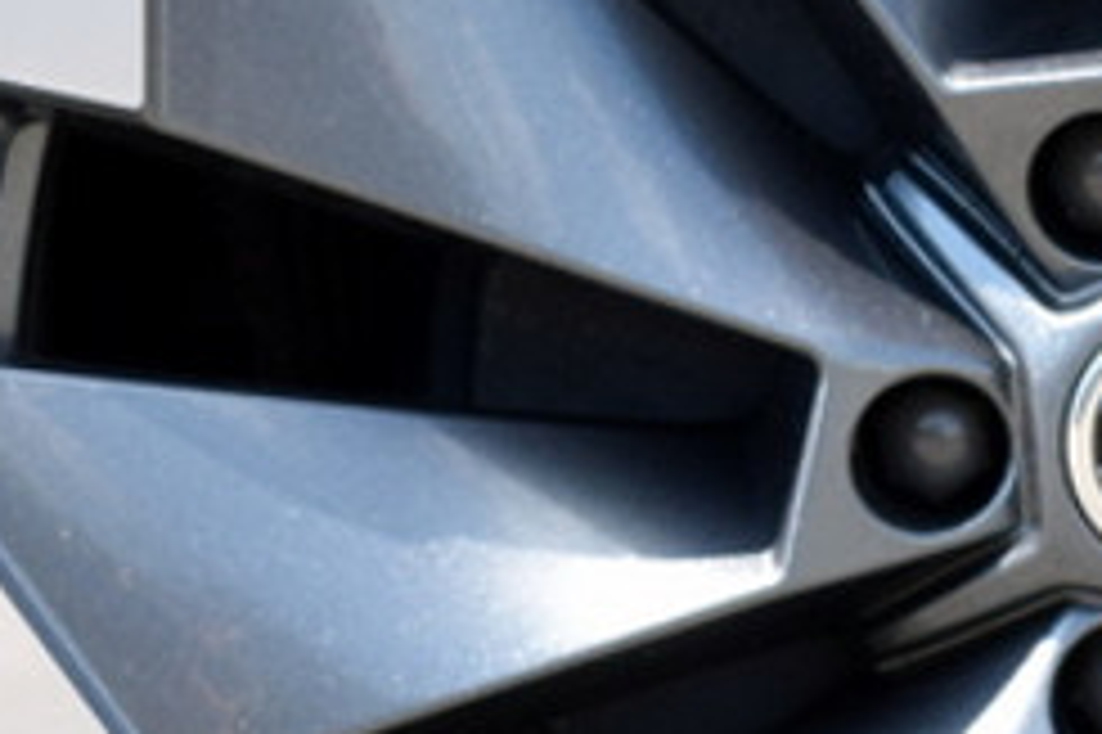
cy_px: 399
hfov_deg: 5.7
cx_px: 1187
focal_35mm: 360
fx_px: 11012
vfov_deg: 3.8
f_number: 8
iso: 320
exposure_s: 1/250
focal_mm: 42
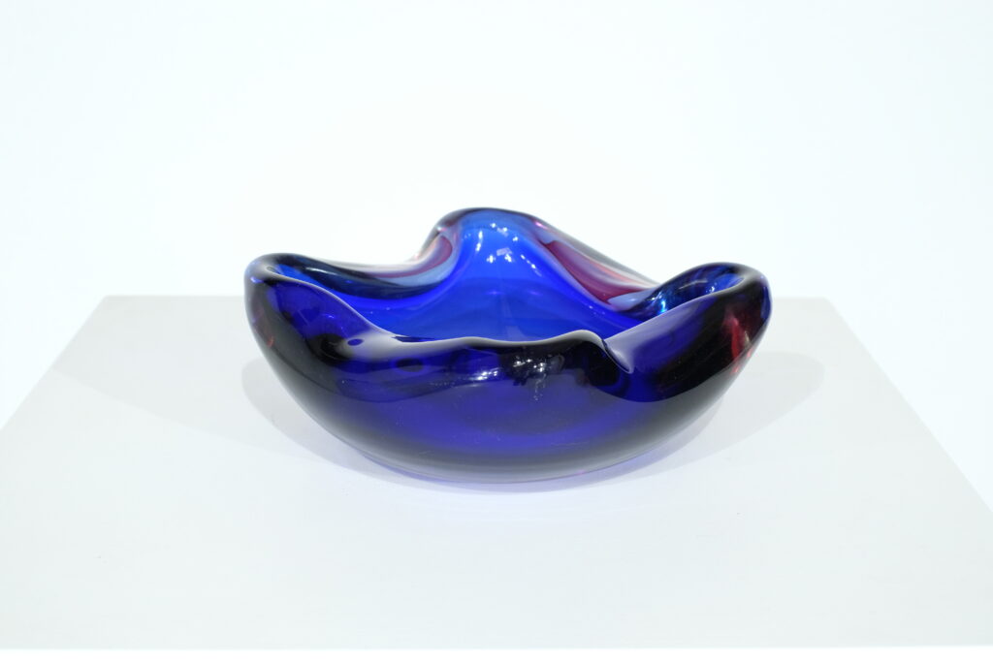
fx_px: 1462
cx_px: 496
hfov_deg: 37.5
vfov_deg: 25.5
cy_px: 331
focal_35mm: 53
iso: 800
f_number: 5.6
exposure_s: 1/34
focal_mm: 35
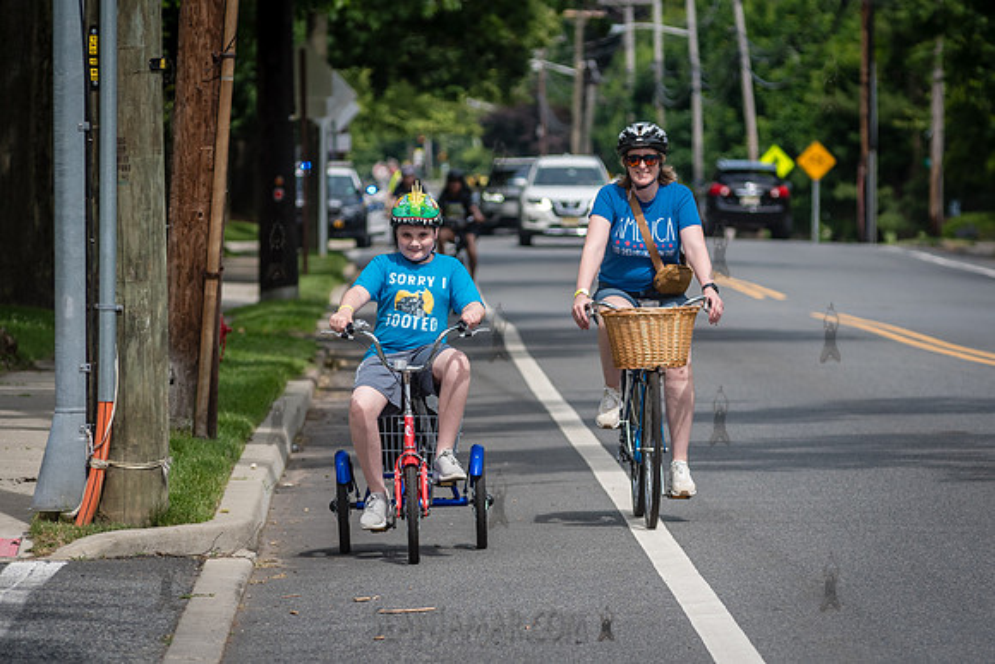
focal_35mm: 310
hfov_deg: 6.6
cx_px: 529
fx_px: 8572
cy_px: 364
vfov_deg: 4.4
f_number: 4.5
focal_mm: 185
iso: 250
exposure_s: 1/2000
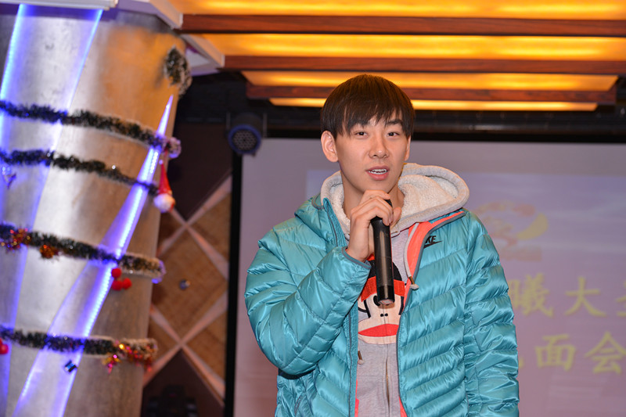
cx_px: 313
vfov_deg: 19.4
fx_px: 1217
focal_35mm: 70
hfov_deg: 28.8
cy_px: 208
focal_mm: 70
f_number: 5
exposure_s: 1/125
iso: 500
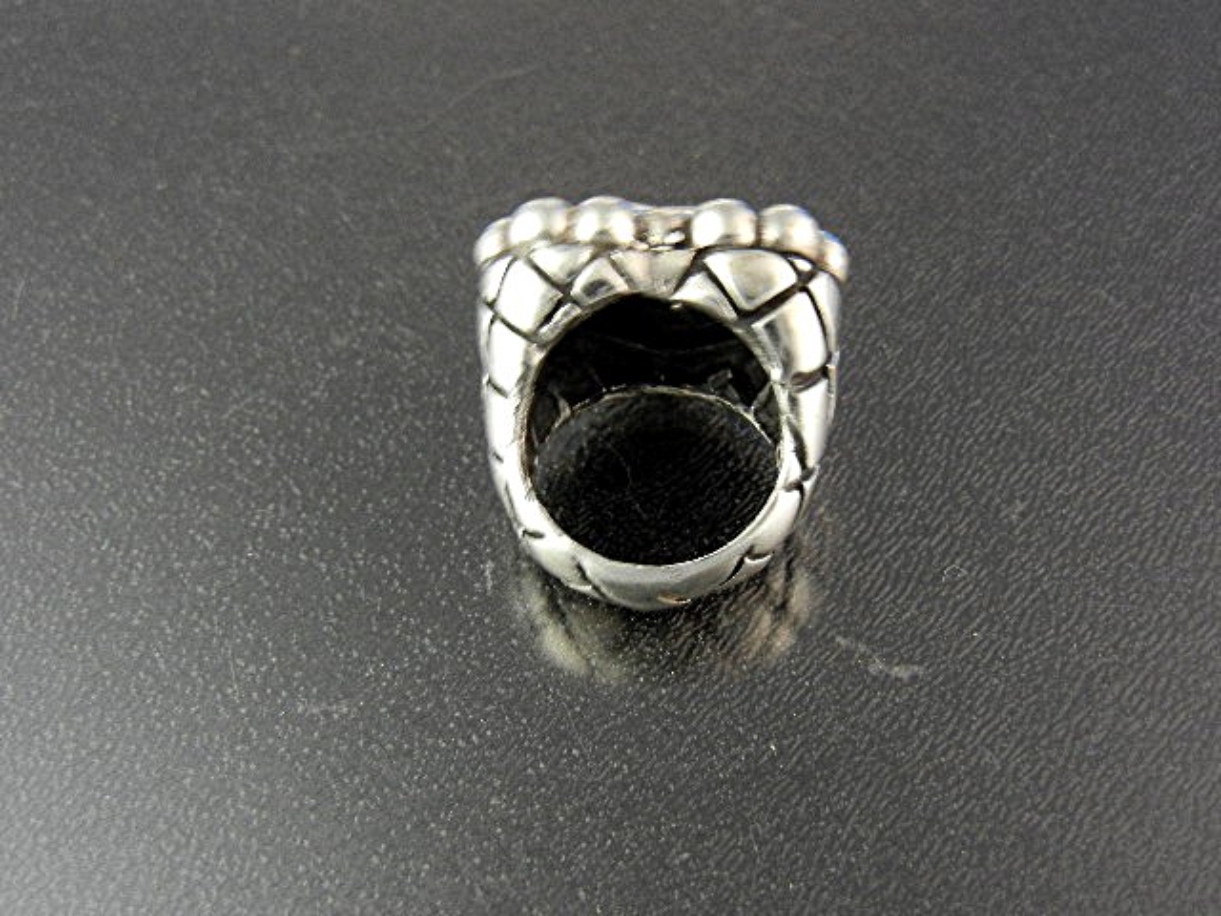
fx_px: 2081
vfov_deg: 24.8
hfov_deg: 32.7
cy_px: 458
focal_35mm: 59
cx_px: 610
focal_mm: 10.6
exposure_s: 1/29.4
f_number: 4
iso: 400
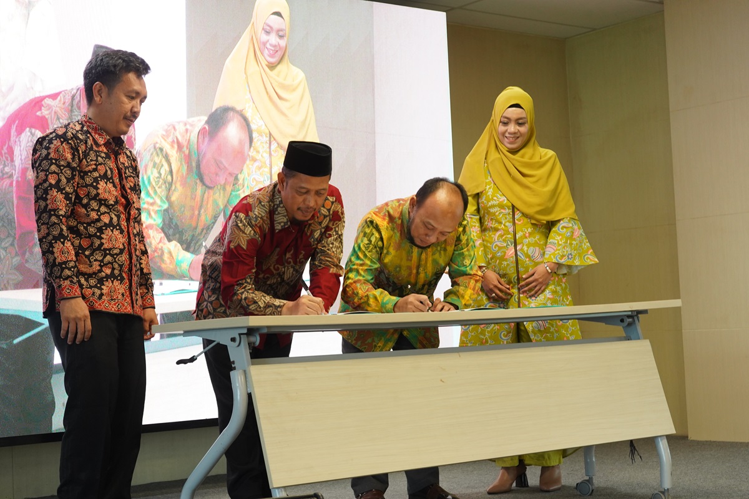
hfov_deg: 33.4
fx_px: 1248
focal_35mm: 60
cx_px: 374
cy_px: 250
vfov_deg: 22.6
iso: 2000
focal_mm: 60
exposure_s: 1/100
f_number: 5.6
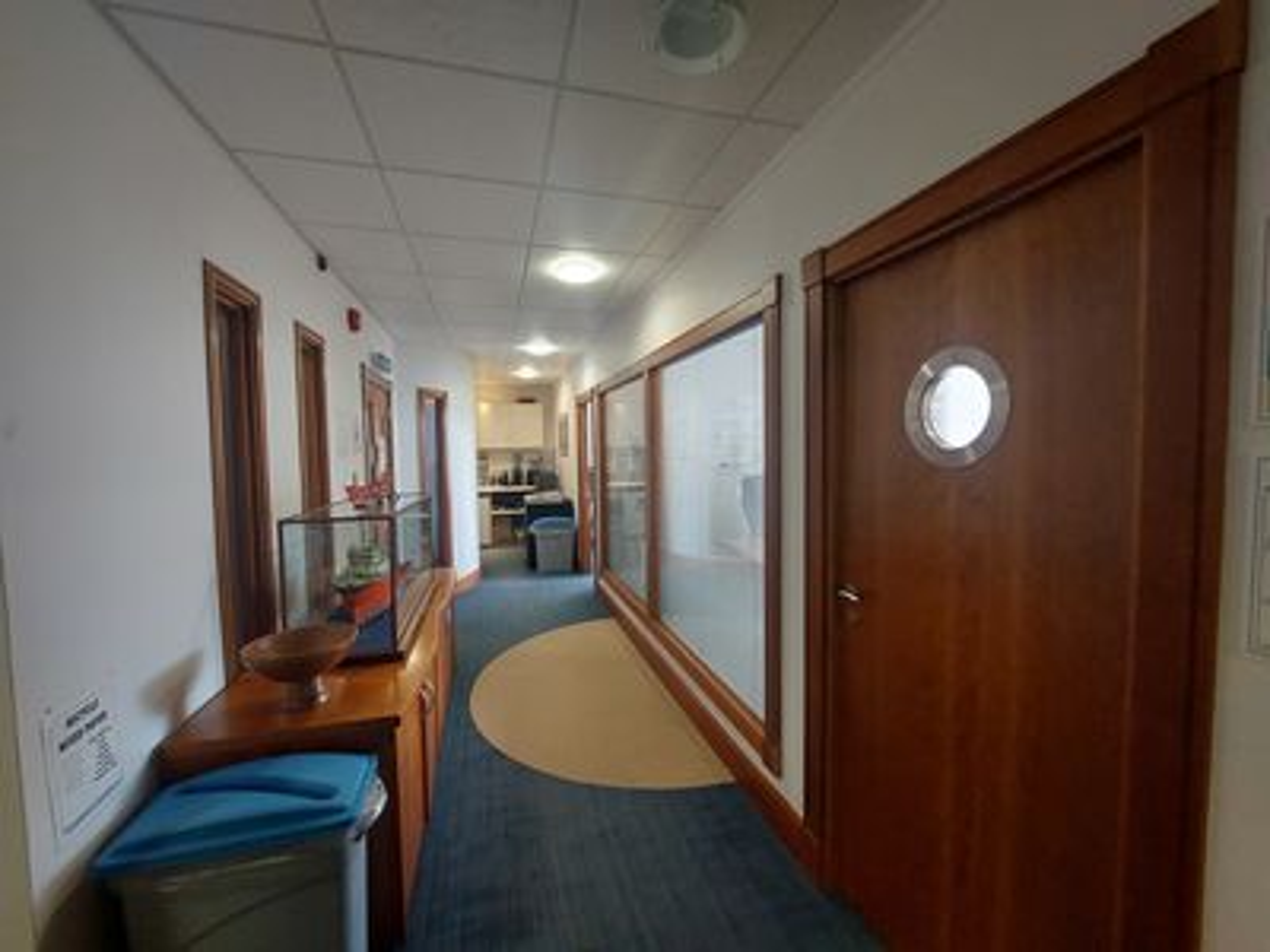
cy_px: 476
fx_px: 477
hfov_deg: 106.2
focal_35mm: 13
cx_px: 635
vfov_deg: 89.9
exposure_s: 1/50
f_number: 2.2
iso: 200
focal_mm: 1.74
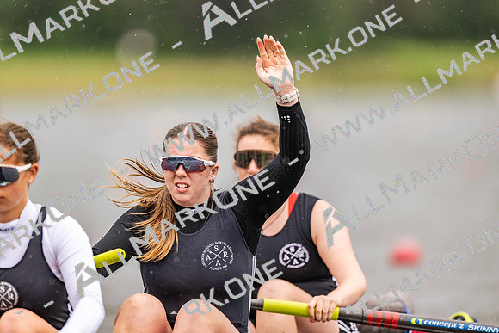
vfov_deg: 2.3
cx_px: 250
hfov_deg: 3.4
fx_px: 8318
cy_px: 166
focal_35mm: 600
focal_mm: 600
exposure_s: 1/2500
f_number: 4
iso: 1100
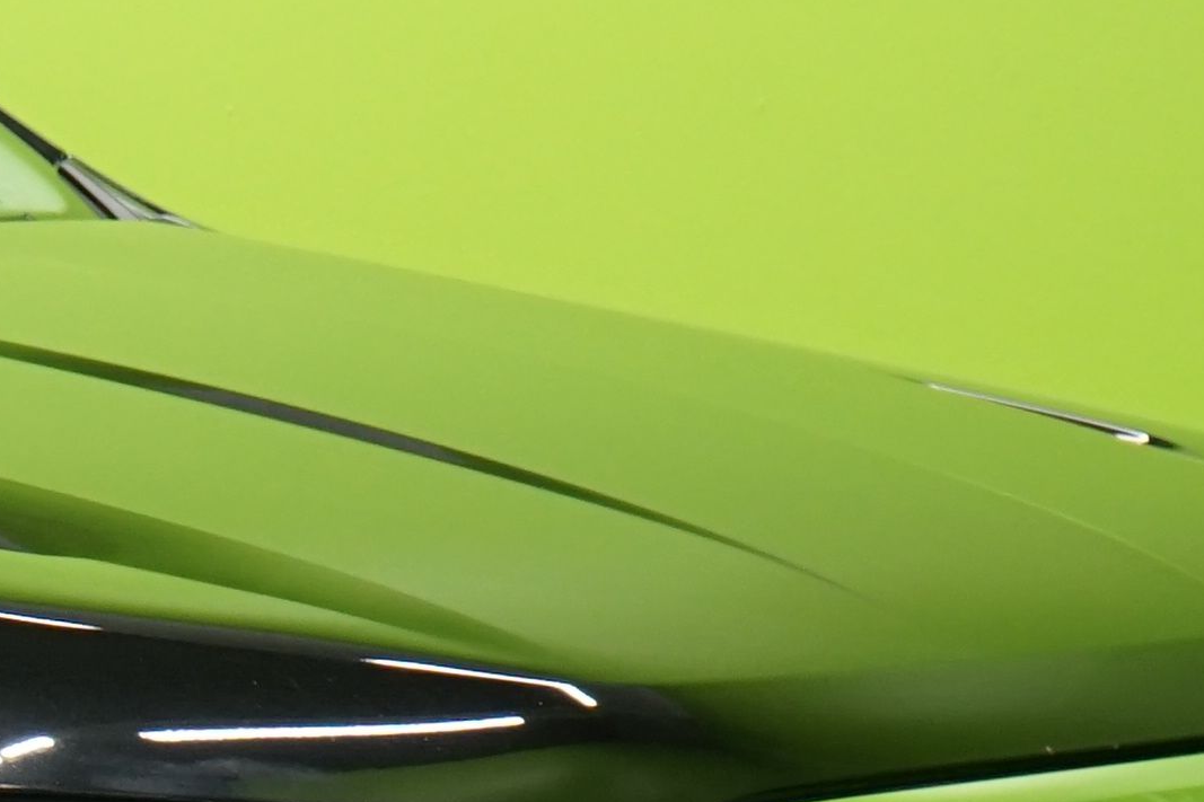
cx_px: -1425
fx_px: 9028
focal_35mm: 270
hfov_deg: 7.3
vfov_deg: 5.1
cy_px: 987
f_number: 6.3
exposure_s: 1/40
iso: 800
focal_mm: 48
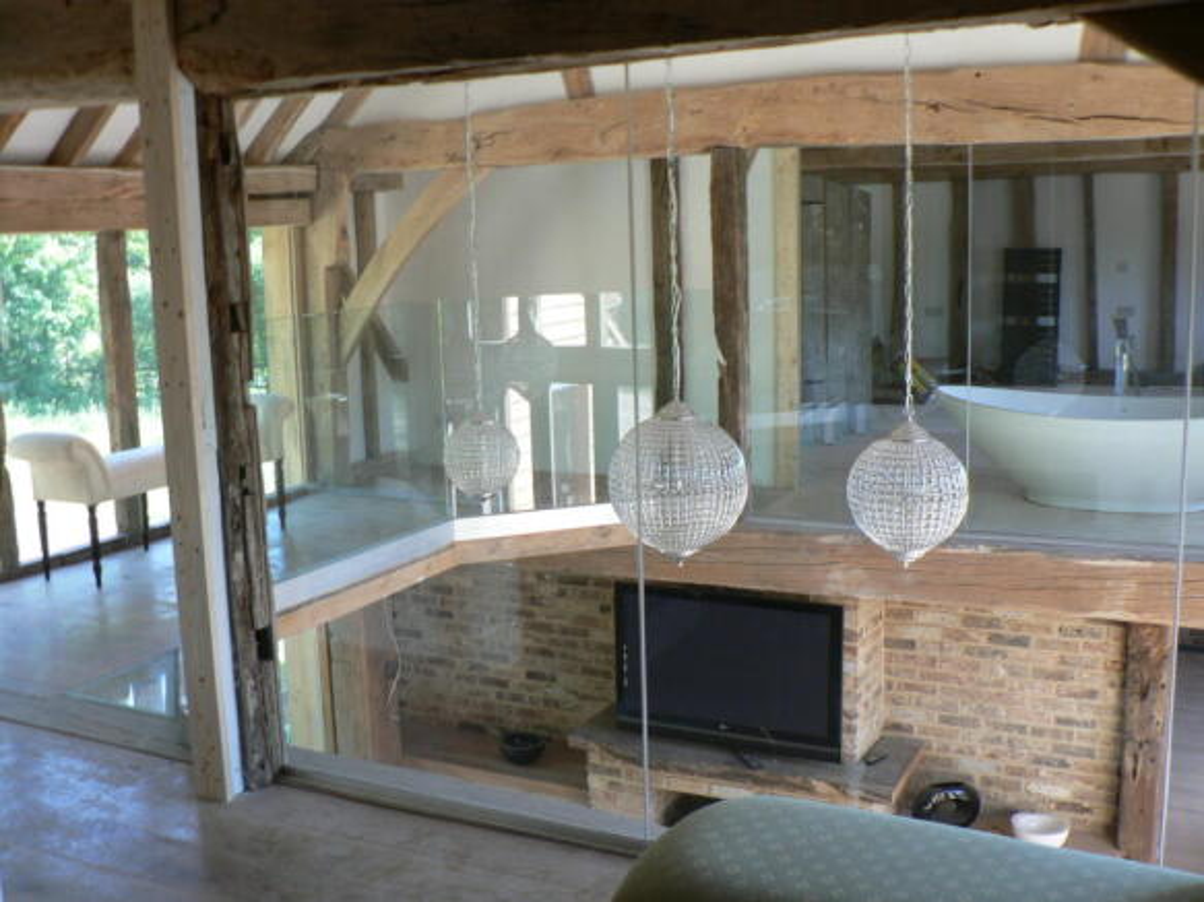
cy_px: 451
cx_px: 602
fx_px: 1252
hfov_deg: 51.4
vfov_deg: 39.6
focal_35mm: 36
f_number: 2.8
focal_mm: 6
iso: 80
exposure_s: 1/30
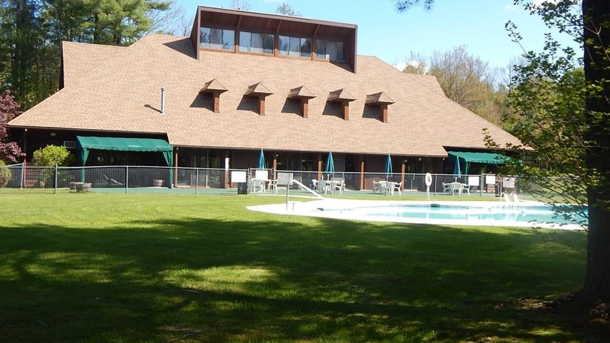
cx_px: 301
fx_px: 679
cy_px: 179
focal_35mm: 42
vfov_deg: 28.4
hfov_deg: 48.3
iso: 125
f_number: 3.4
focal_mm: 6.8
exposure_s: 1/500
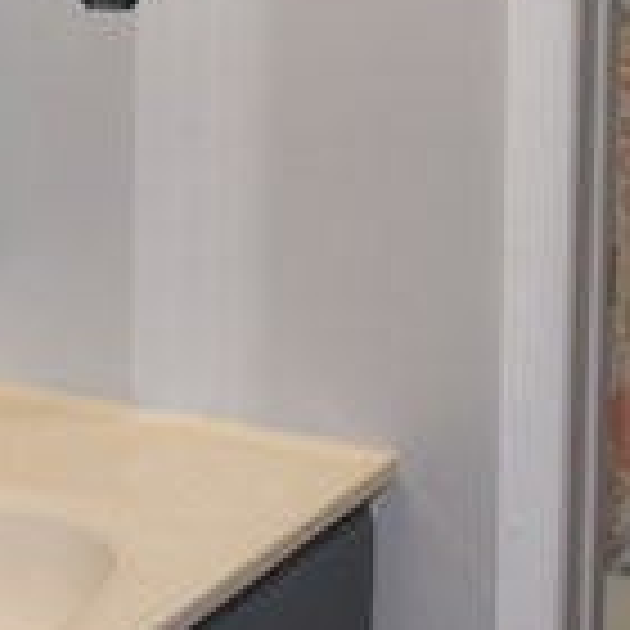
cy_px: -76
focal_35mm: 105
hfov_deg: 16.6
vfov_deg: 16.1
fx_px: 2162
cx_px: 284
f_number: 4.5
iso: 800
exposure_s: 1/80
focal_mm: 18
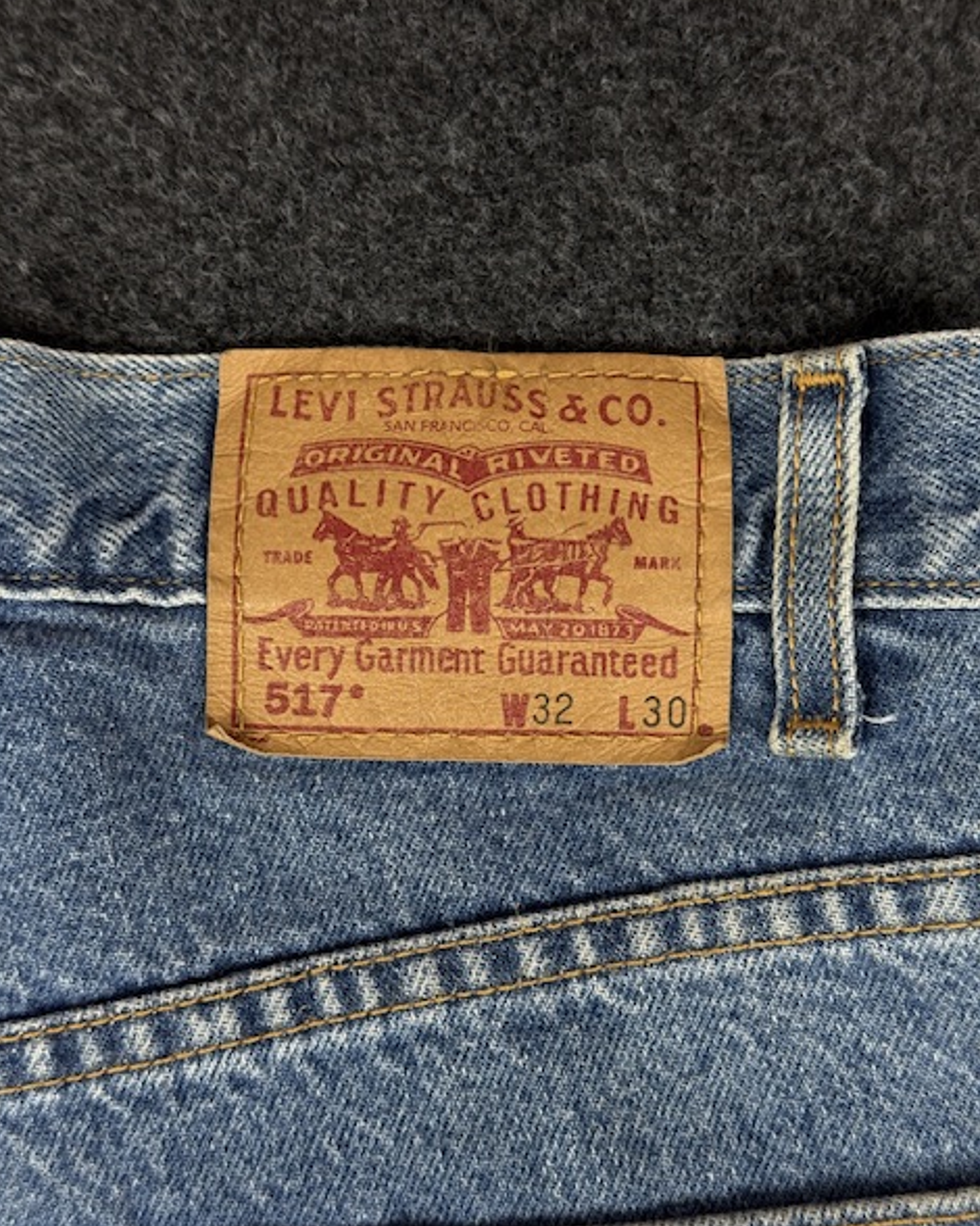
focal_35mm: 51
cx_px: 482
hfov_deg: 29.7
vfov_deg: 36.7
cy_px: 632
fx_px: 1850
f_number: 1.78
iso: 50
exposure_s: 1/50
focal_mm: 6.76
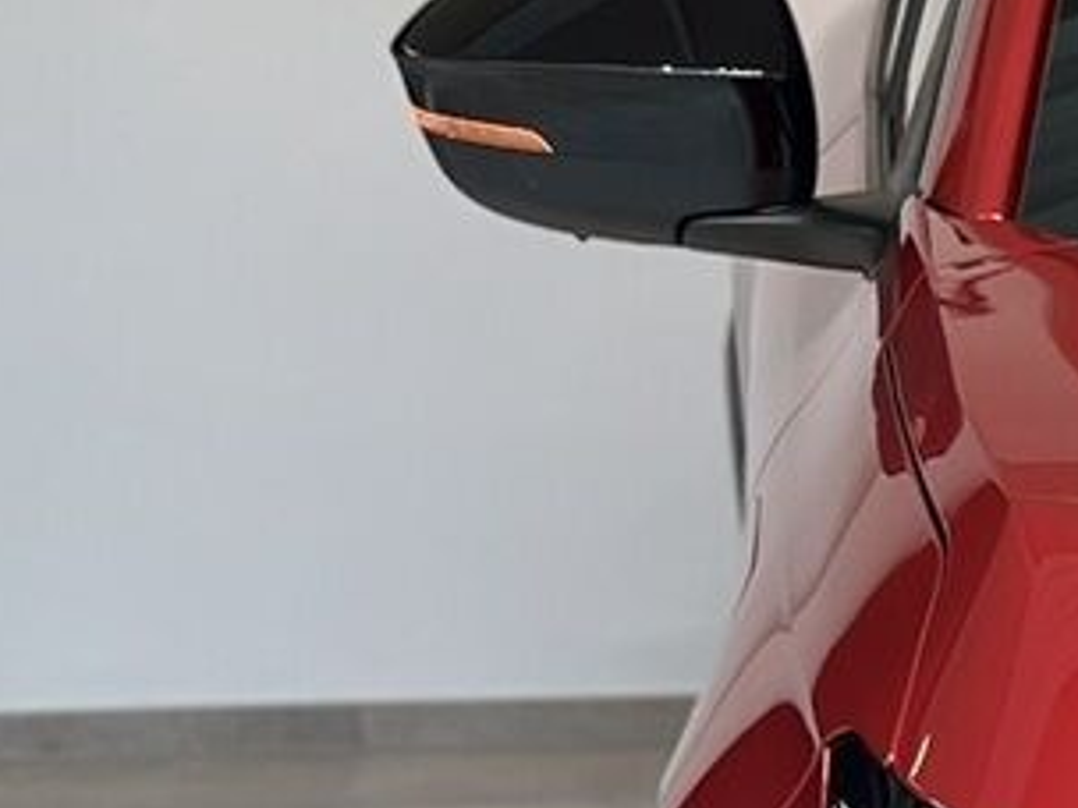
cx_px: 2718
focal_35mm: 146
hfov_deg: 11.0
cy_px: 1244
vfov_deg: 9.8
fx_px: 4547
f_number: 1.5
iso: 32
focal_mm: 5.7
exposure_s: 1/115
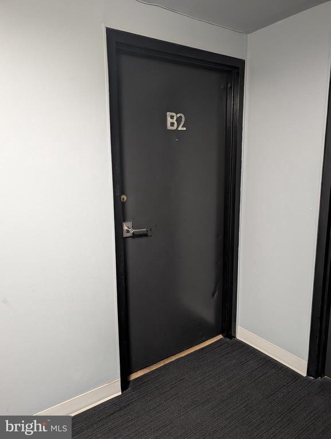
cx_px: 166
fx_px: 305
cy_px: 220
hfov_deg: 56.9
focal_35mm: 24
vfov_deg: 71.5
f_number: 1.68
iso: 1389
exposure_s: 1/24
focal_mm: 6.9
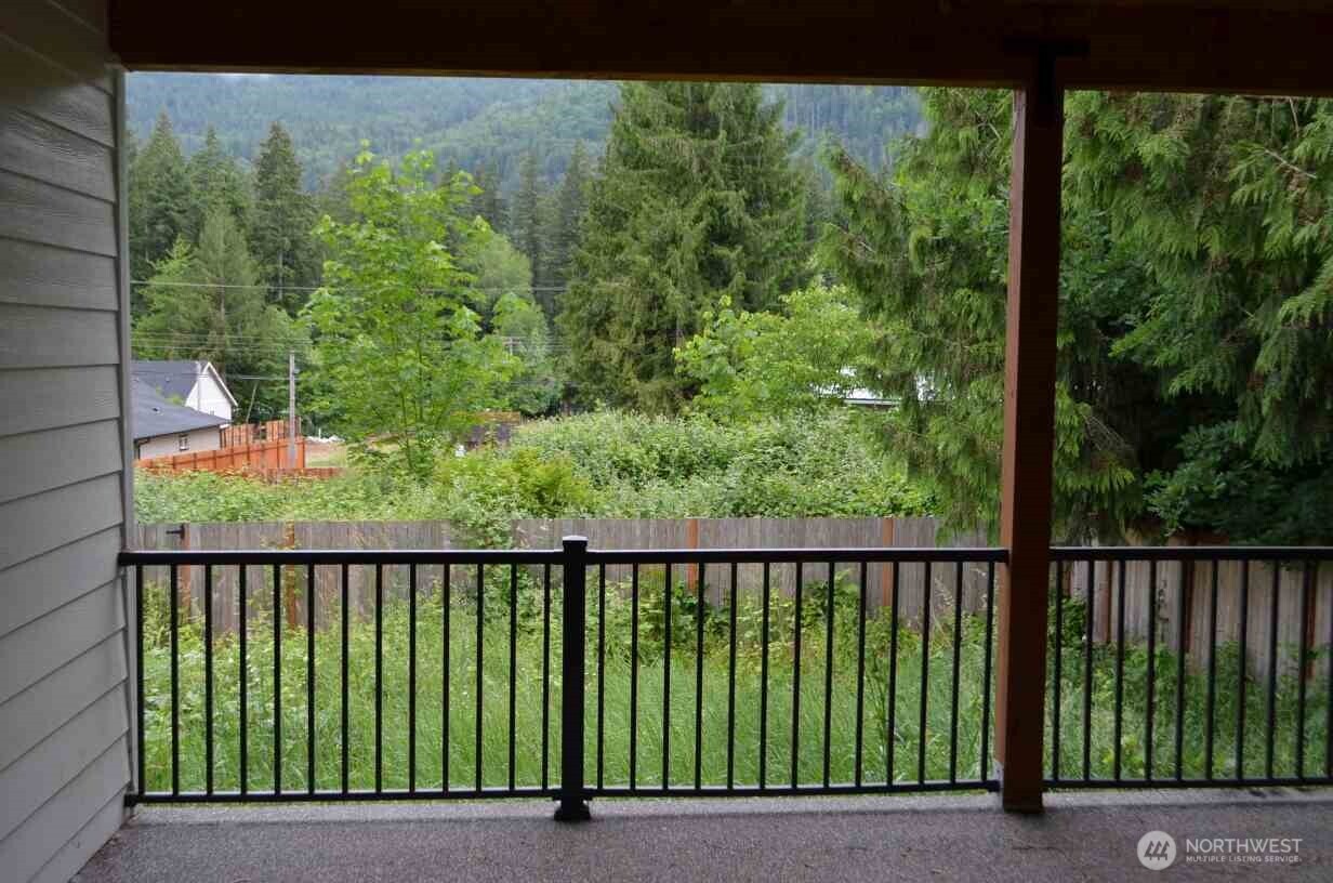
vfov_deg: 34.1
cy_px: 442
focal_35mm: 39
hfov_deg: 49.6
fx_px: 1441
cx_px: 666
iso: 250
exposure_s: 1/125
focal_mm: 26
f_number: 5.6
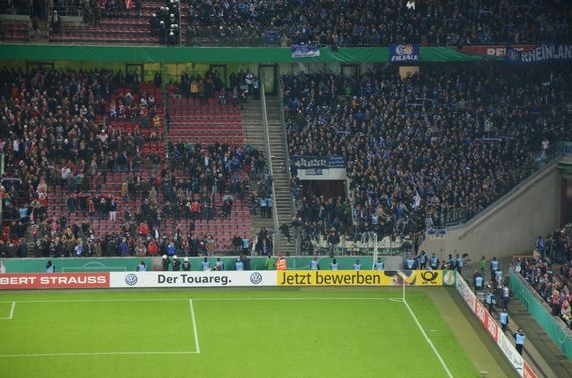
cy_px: 189
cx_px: 286
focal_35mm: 158
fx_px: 2496
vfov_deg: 8.7
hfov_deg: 13.1
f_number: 5.6
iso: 1600
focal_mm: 105
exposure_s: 1/125
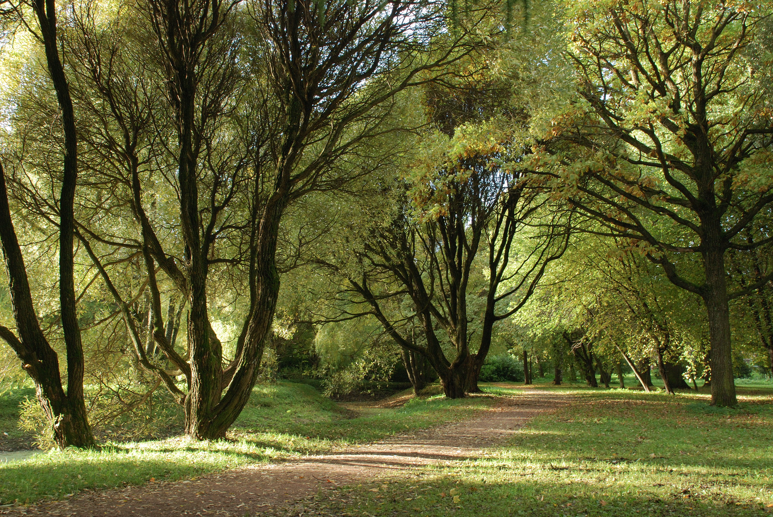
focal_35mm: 42
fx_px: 903
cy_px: 258
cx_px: 386
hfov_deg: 46.3
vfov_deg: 32.0
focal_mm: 28
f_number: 10
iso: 400
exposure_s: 1/25
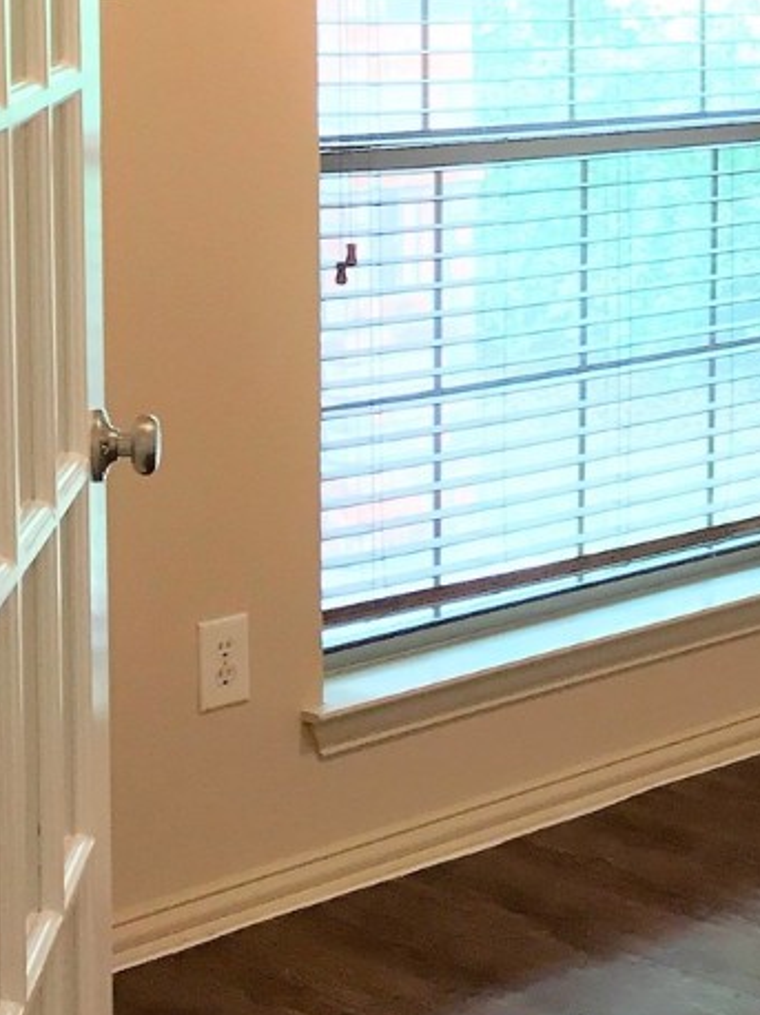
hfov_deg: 14.6
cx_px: 1163
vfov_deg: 20.6
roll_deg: -1.1
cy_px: 153
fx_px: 2754
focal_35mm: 94
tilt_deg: -4.3
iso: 80
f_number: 1.8
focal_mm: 3.99
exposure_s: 1/30
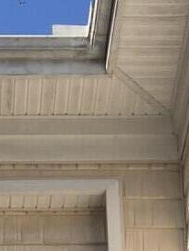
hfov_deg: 7.3
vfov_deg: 8.2
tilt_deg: +15.2
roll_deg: +0.1
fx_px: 1478
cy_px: 764
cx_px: -15
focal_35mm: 203
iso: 20
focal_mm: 3.99
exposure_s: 1/1215
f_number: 1.8
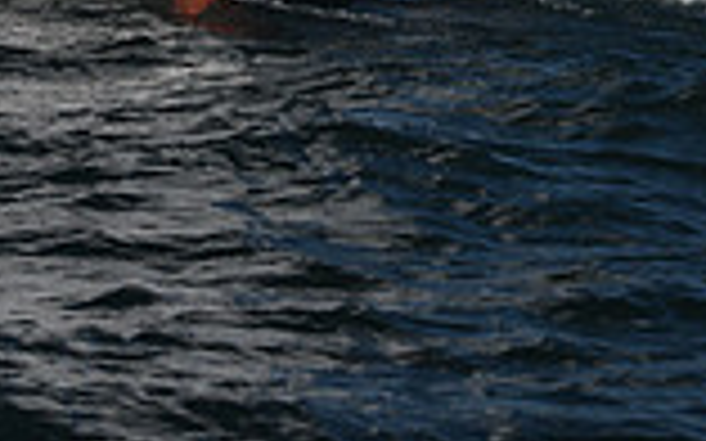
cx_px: 61
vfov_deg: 4.8
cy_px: -842
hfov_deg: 8.0
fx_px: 5059
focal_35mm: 263
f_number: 7.1
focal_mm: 70
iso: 250
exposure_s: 1/1000
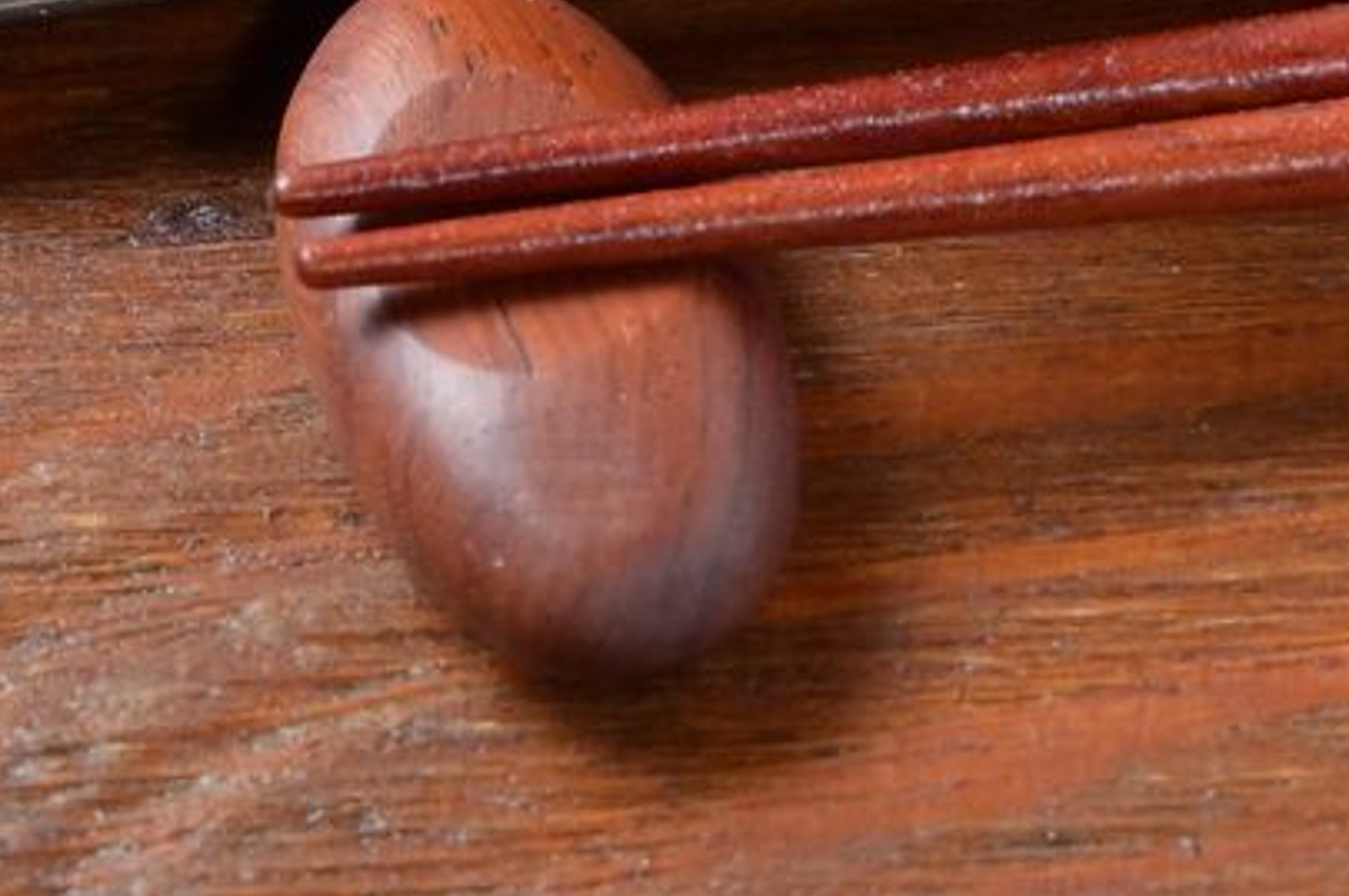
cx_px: 2305
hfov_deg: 3.6
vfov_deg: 2.4
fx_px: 21258
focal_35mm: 568
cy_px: -1269
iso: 100
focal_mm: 115
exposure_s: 1/60
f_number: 11
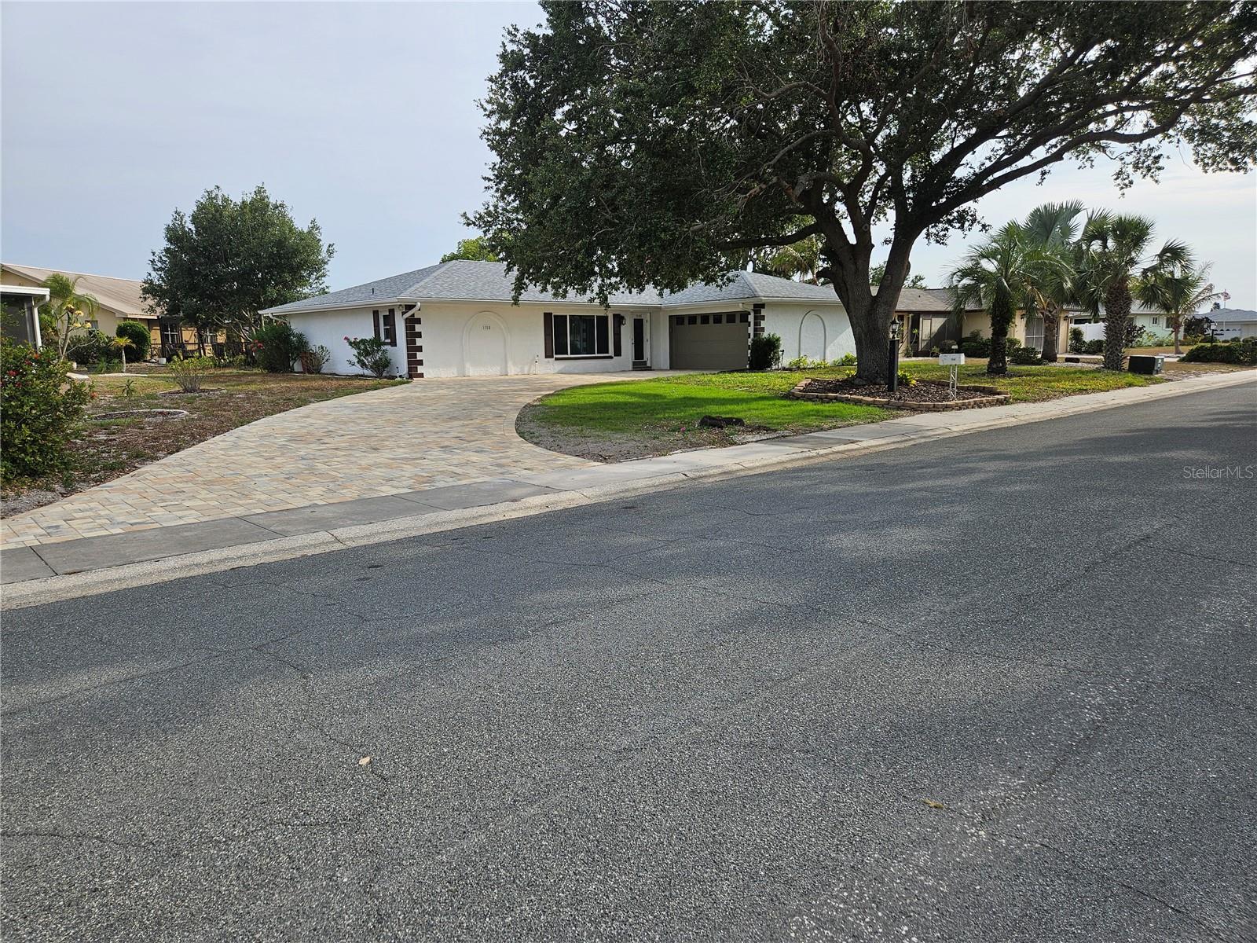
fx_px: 835
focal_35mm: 23
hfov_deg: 73.9
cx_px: 628
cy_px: 472
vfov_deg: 58.9
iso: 25
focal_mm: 5.4
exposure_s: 1/1339
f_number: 1.8
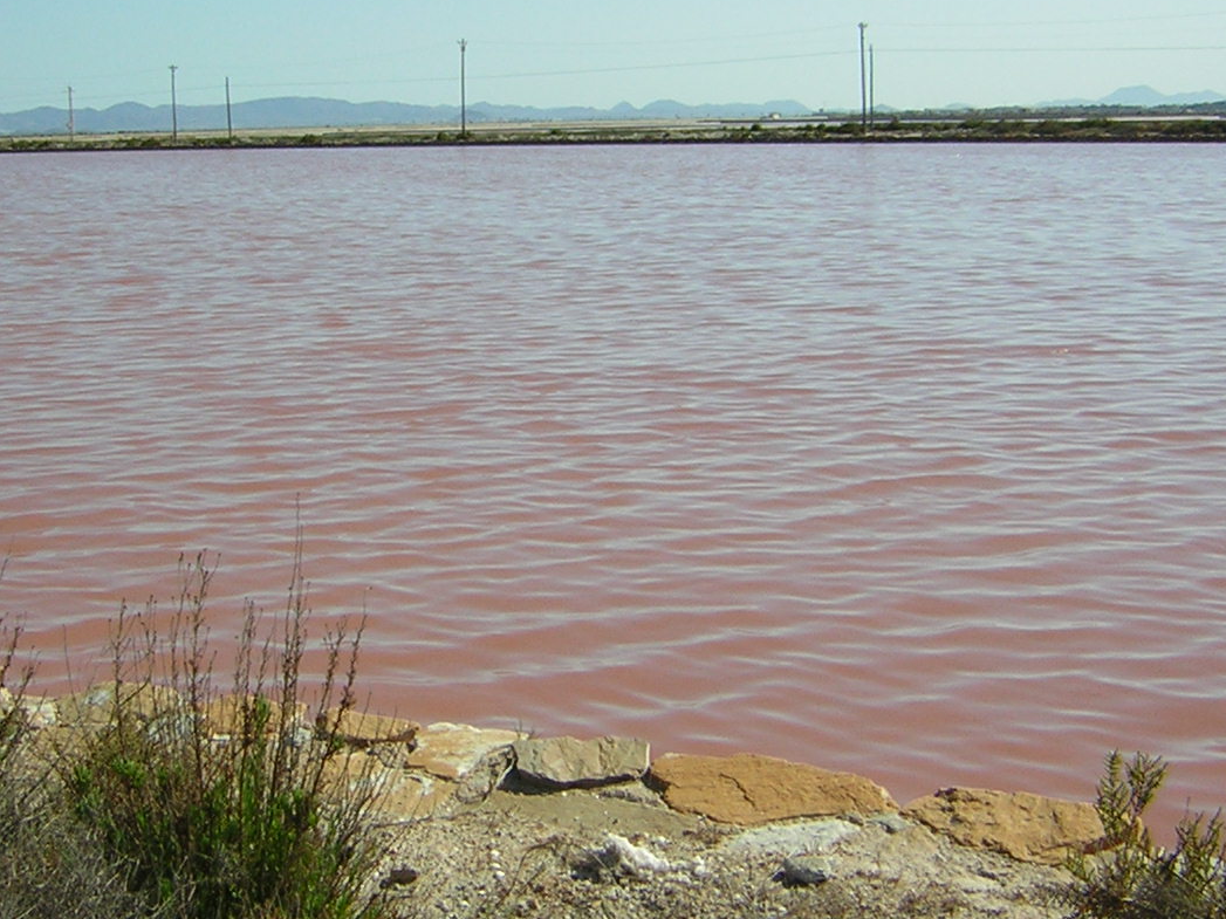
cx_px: 580
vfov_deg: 26.6
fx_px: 1948
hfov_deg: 34.9
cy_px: 441
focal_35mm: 55
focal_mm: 4.7
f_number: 5.2
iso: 50
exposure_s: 1/506
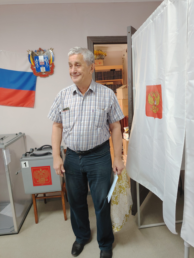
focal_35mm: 24
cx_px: 97
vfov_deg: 71.6
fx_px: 179
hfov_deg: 56.8
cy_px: 129
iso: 2050
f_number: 1.75
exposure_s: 1/100
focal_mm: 5.25
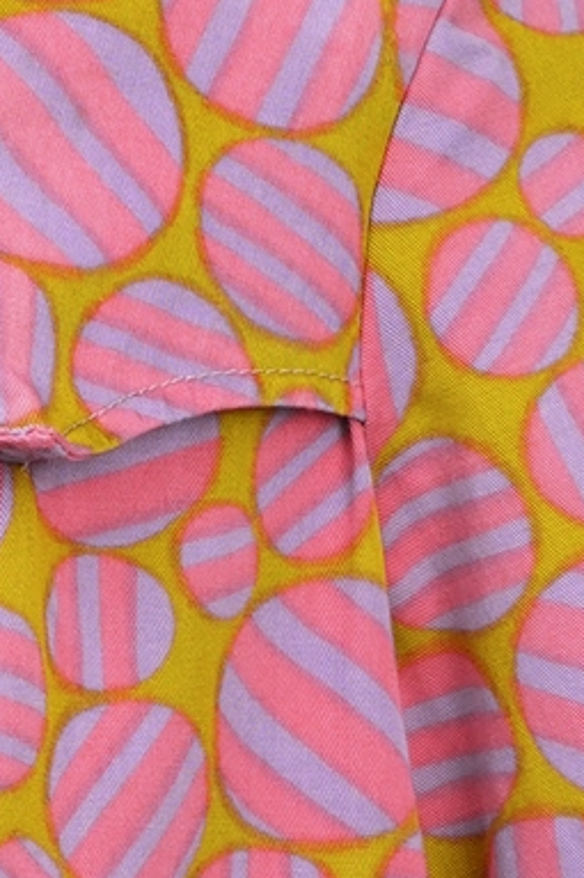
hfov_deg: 3.8
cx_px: -376
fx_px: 8792
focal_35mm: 361
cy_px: 1089
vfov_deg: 5.7
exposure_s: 1/30
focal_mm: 32
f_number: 8
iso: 250
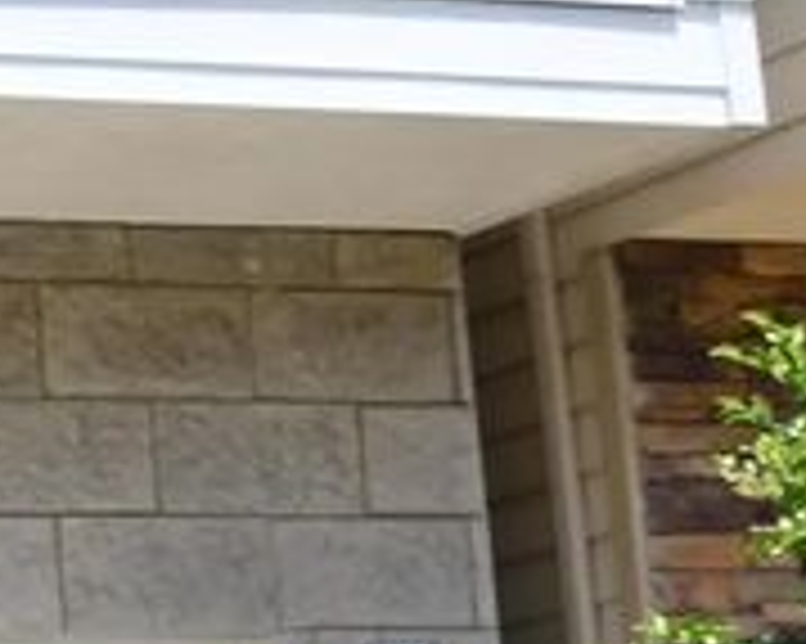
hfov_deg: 11.5
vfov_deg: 10.6
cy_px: 376
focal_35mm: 145
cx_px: -973
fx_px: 3457
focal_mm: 18
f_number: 8
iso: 110
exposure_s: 1/250
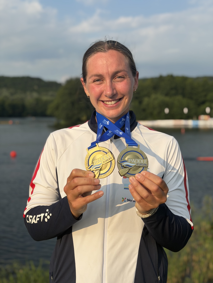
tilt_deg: -4.9
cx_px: 106
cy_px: 142
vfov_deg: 39.7
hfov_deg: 30.3
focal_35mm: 48
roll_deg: -0.3
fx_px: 394
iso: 64
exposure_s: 1/4587
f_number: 1.78
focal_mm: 6.76
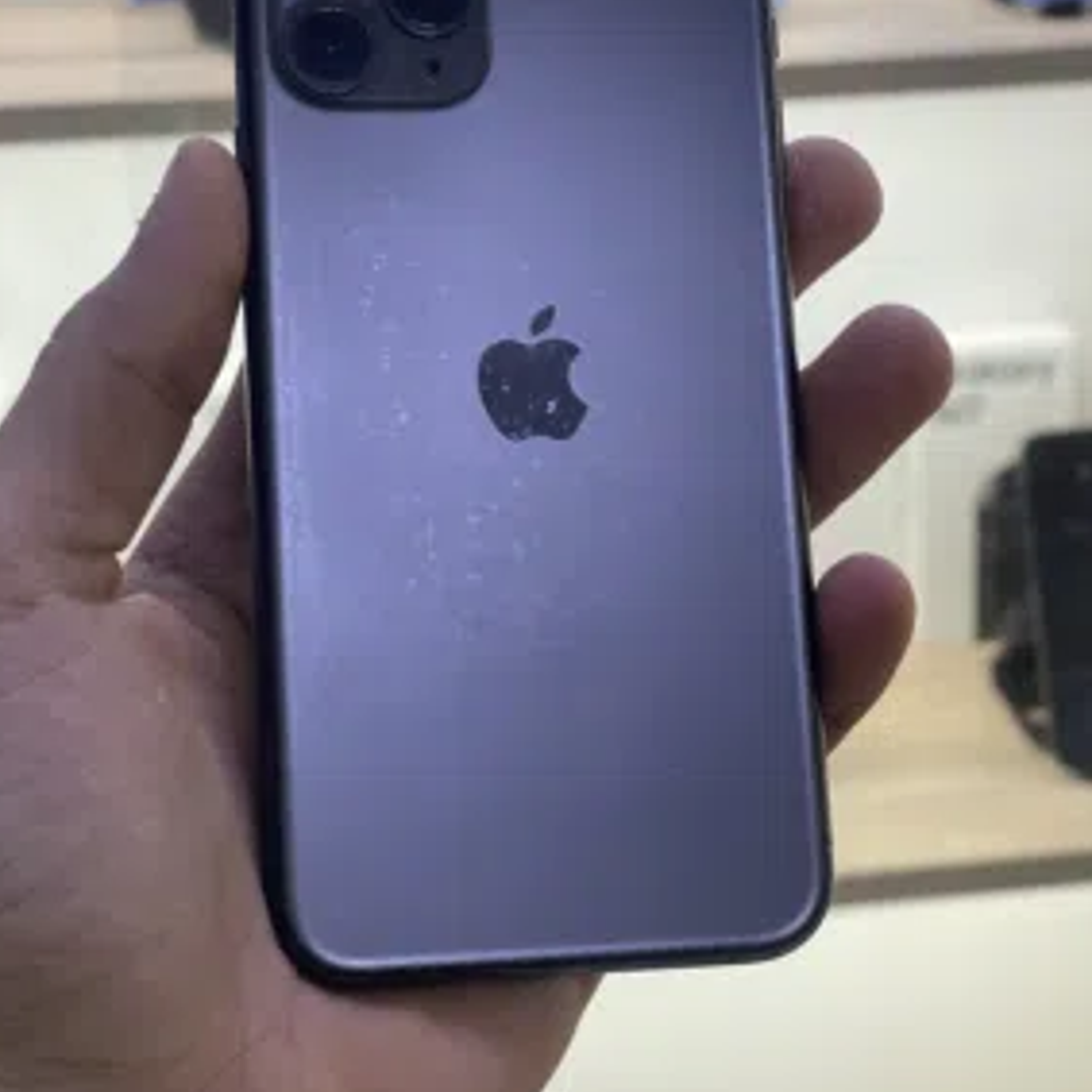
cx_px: 567
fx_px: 2855
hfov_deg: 21.7
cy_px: 347
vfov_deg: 21.6
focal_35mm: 80
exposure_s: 1/100
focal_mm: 7.5
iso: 125
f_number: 2.2
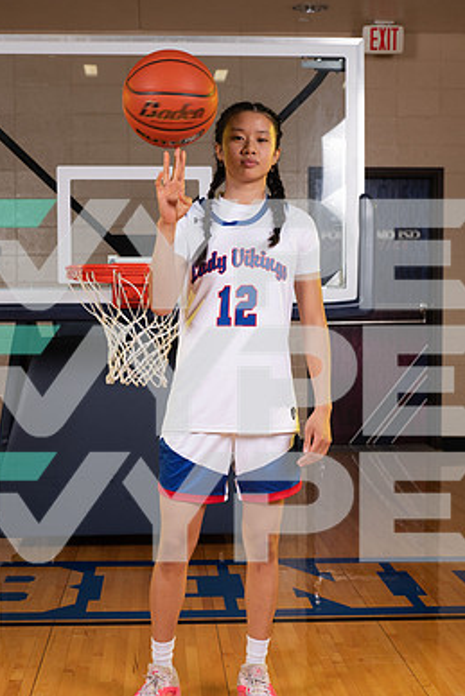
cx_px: 217
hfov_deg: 23.4
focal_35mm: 58
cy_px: 382
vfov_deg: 34.4
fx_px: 1123
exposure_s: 1/320
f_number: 7.1
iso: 320
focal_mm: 50
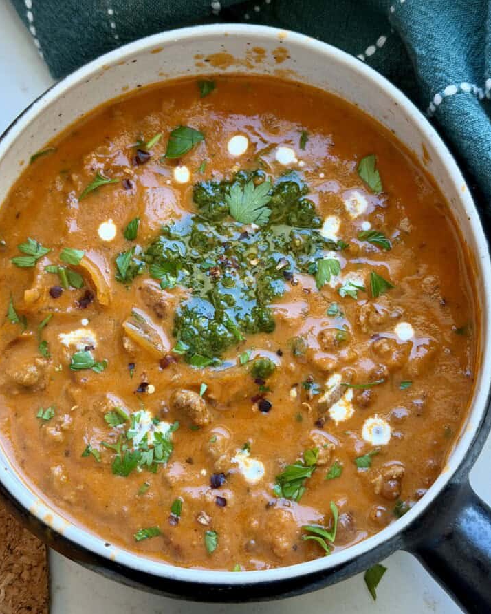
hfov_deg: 29.7
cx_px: 244
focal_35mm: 51
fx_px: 926
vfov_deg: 36.6
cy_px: 300
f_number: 1.8
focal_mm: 6.8
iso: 100
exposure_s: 1/78
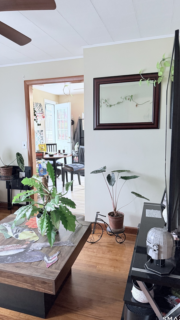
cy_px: 159
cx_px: 77
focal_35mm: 27
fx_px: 229
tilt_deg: -8.5
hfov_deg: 42.8
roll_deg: +0.7
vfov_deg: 69.9
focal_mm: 6.76
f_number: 1.78
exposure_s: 1/60
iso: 640
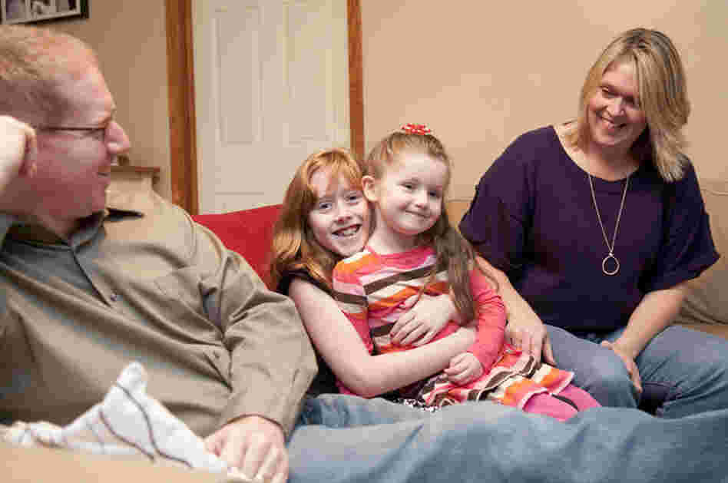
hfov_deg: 49.6
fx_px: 787
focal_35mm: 39
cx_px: 364
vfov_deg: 34.1
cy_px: 242
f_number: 2.8
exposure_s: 1/60
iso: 640
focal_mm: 26
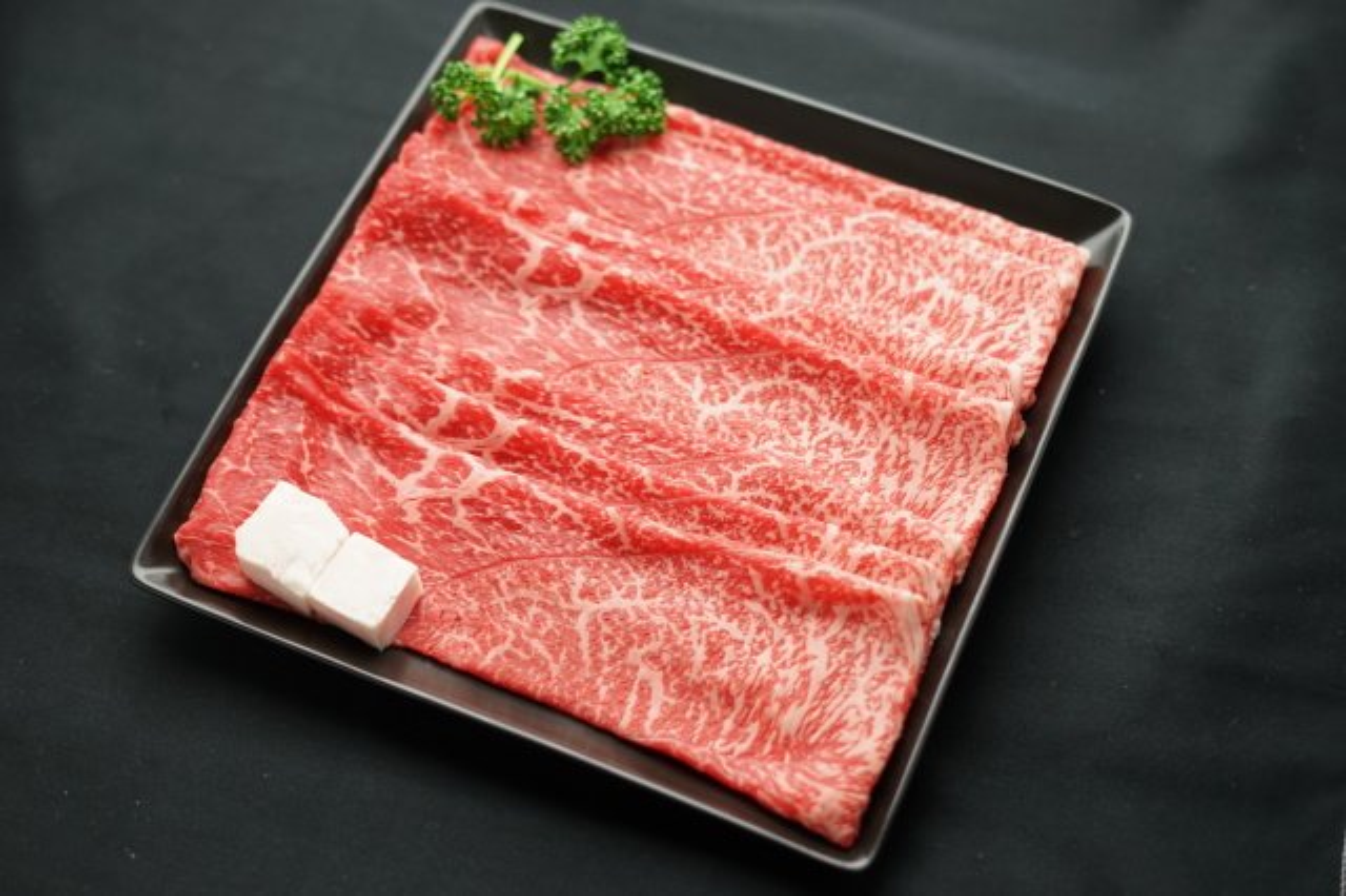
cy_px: 448
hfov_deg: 39.6
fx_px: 1868
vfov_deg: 27.0
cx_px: 673
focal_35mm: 50
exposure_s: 1/60
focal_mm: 50
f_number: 2.5
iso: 160
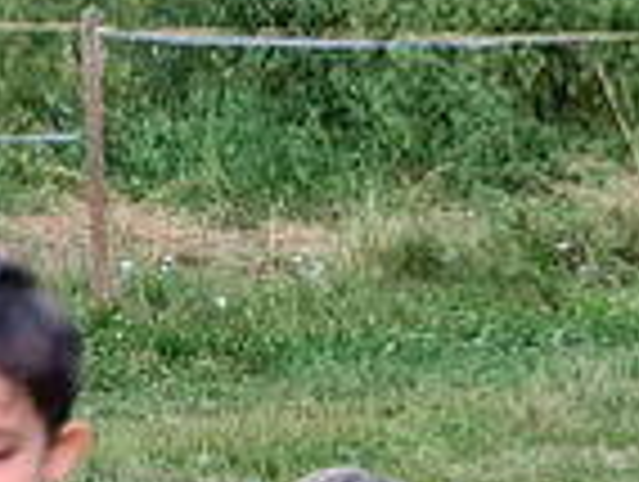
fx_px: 3384
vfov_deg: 7.2
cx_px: 770
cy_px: 1437
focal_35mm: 183
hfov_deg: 10.6
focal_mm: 5.4
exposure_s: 1/50
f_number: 1.8
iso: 160
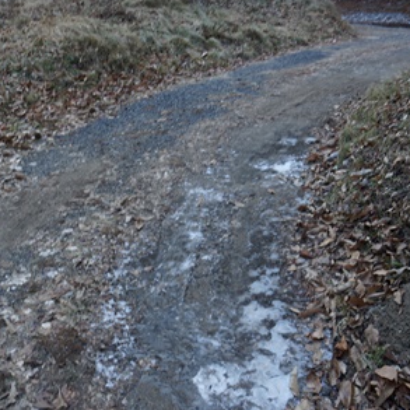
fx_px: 540
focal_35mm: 40
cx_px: 185
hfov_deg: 41.5
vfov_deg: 41.5
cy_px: 216
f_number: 4
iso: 100
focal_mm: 19.3
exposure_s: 1/60
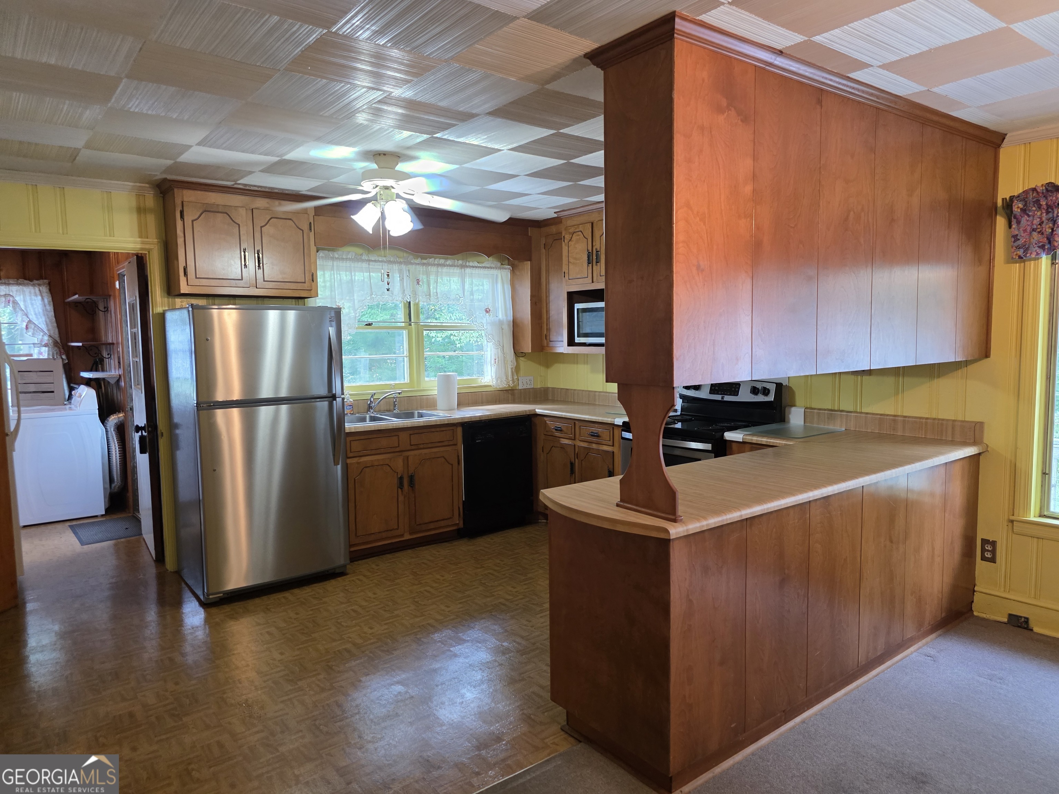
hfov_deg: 73.9
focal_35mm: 23
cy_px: 397
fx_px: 704
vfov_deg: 58.9
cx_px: 530
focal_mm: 6.3
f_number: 1.7
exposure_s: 1/120
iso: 400
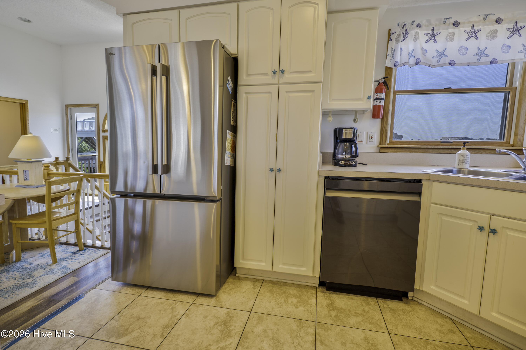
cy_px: 175
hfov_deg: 95.0
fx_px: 241
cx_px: 263
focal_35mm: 16
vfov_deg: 72.1
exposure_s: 1/10
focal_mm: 11
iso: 200
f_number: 4.5
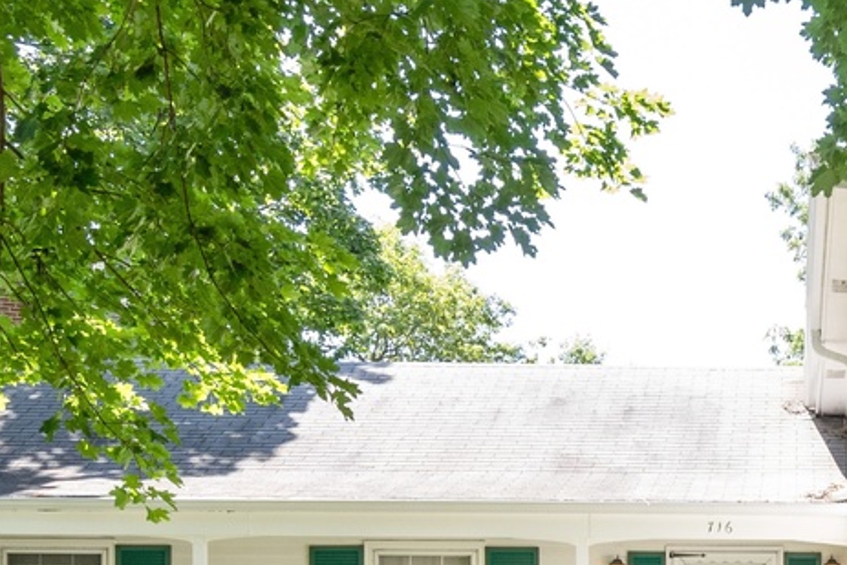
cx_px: 871
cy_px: 636
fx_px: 1853
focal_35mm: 79
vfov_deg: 16.8
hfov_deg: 24.4
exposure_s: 1/80
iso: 320
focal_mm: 15
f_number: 8
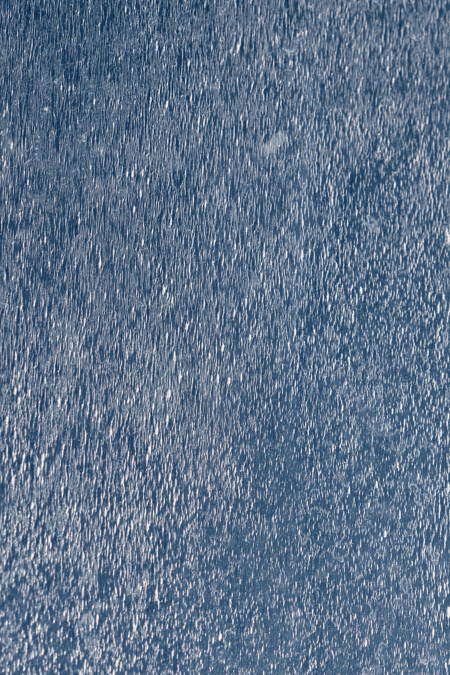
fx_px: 4949
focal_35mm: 264
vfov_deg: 7.8
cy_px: 177
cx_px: 118
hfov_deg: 5.2
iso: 500
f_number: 5.6
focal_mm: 90
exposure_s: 1/1900
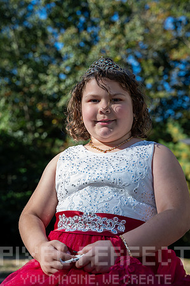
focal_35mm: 58
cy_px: 143
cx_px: 95
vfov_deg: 34.5
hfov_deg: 23.3
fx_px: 460
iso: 100
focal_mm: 58
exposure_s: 1/200
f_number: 4.5
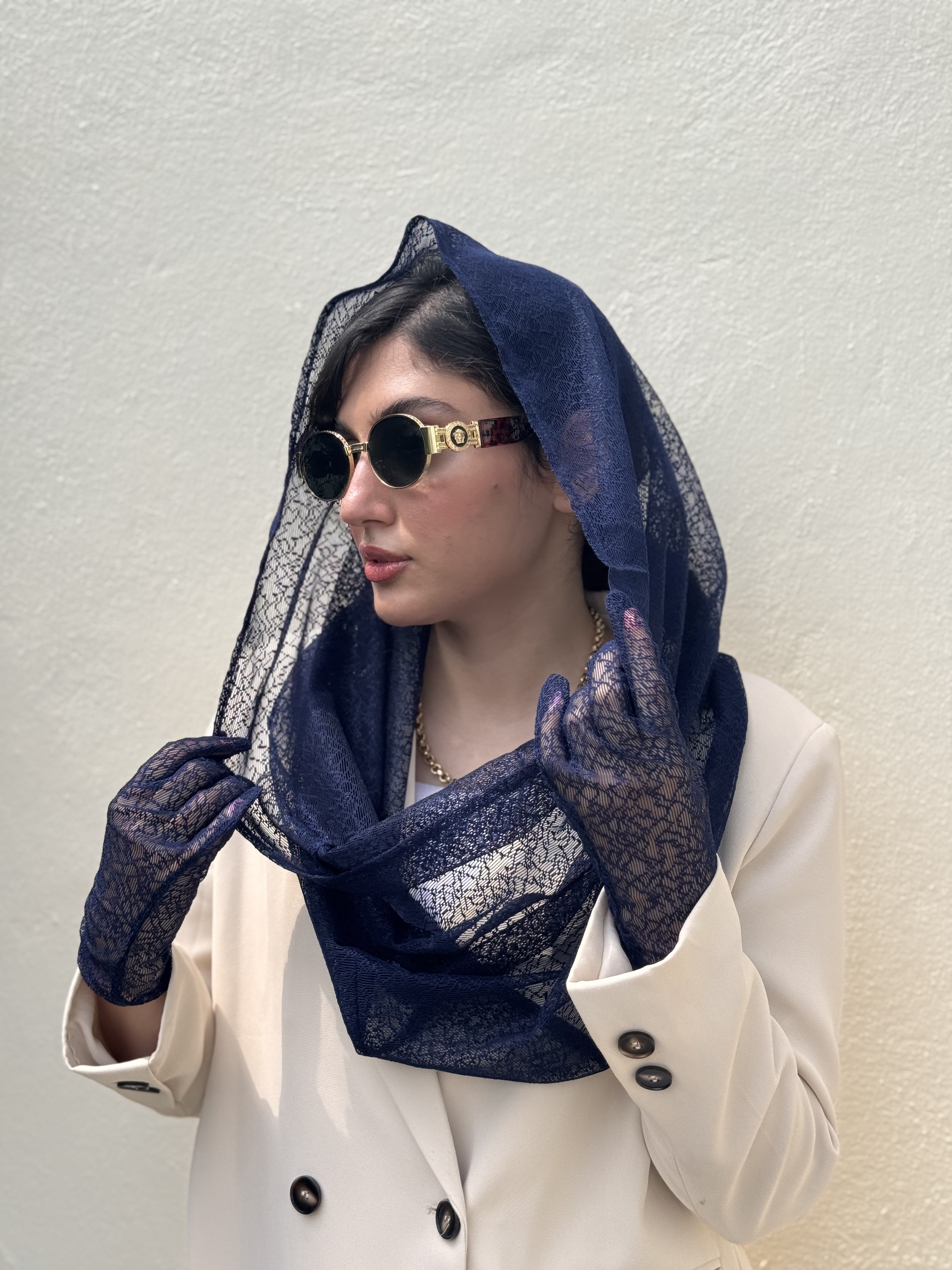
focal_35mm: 48
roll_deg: -0.1
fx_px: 1760
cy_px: 635
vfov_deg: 39.7
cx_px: 476
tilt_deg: -4.2
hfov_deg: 30.3
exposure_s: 1/1984
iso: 64
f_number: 1.78
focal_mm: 6.76
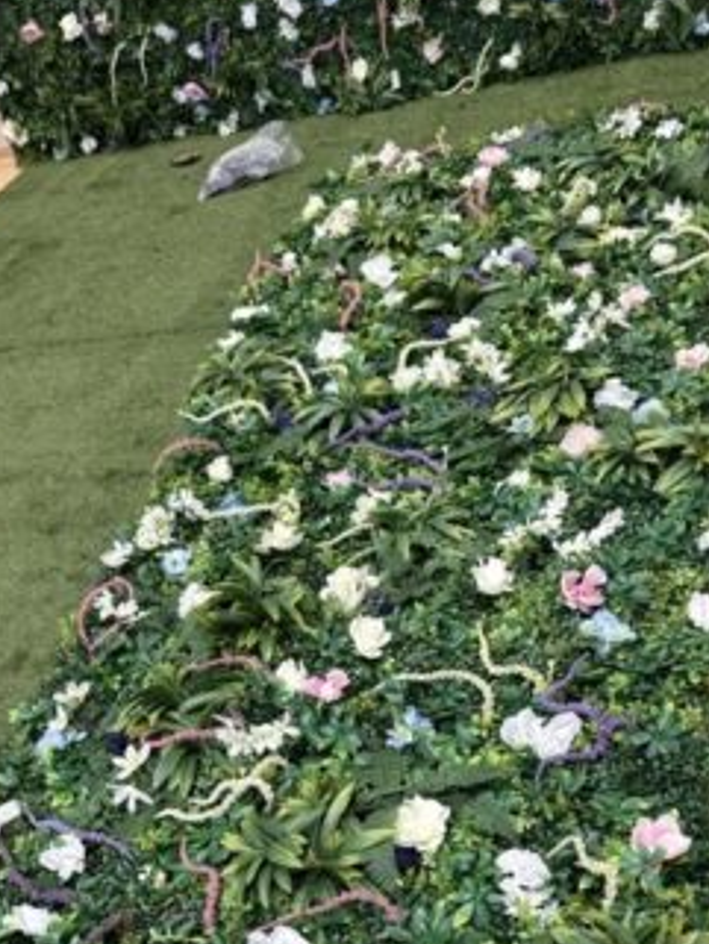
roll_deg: +16.8
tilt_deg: -42.2
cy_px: 756
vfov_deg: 41.9
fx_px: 1174
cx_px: 362
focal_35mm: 43
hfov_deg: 33.6
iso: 400
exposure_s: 1/60
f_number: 1.78
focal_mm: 6.76
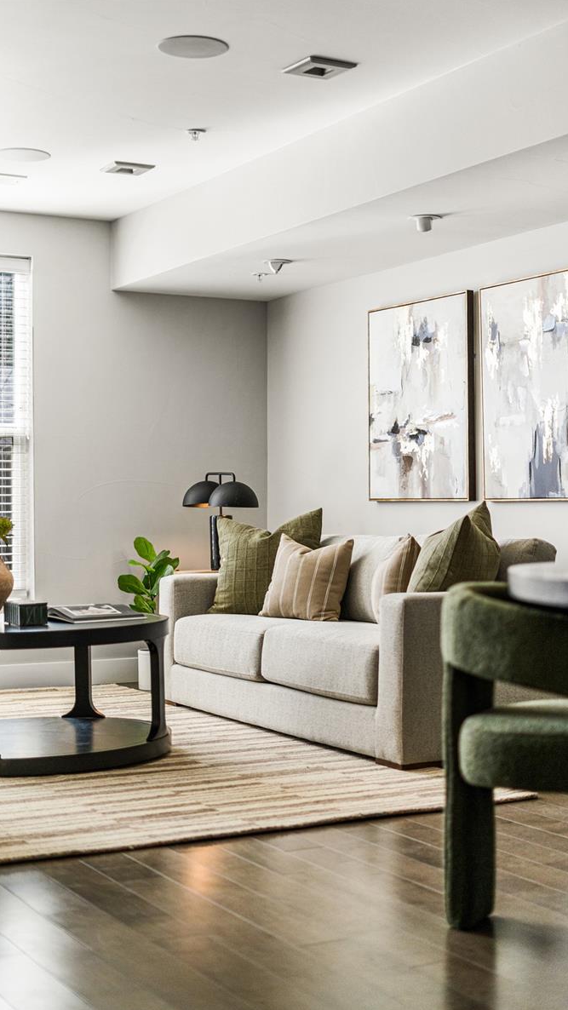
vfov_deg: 39.2
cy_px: 508
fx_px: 1419
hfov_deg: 22.6
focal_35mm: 53
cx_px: 324
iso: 1250
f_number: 1.8
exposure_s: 1/1600
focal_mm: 50
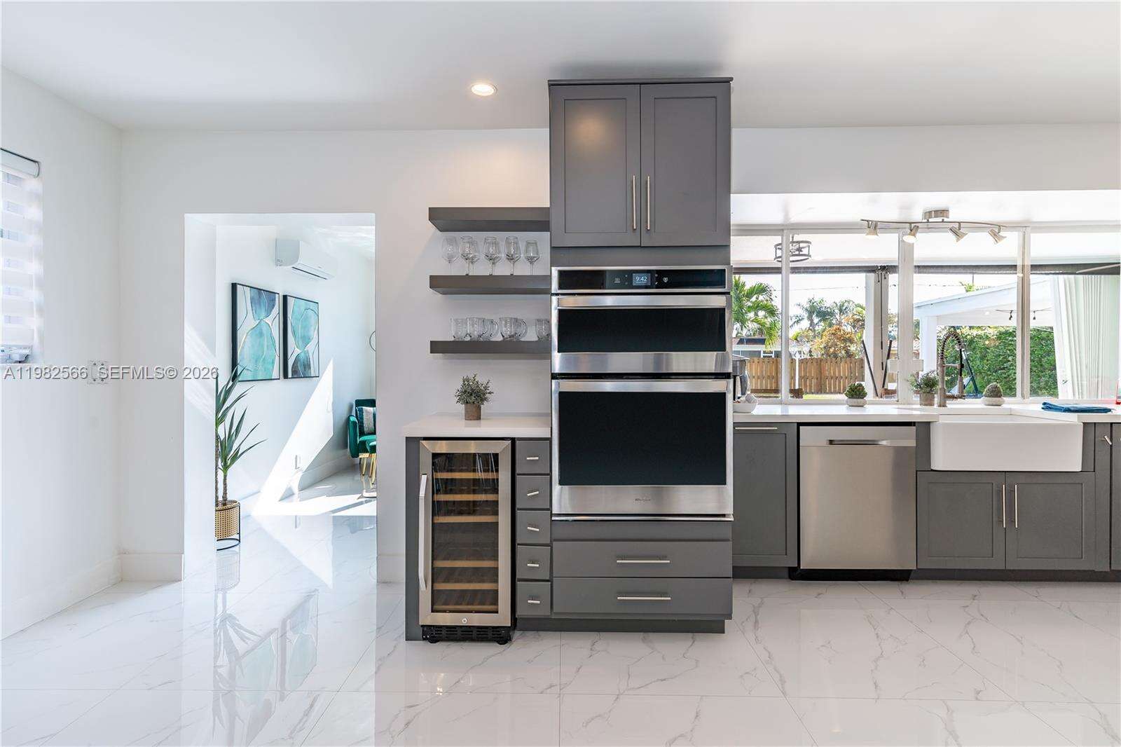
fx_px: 529
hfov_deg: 93.3
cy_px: 374
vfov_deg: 70.4
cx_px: 560
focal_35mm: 17
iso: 100
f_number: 8
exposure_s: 1/50
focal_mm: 17
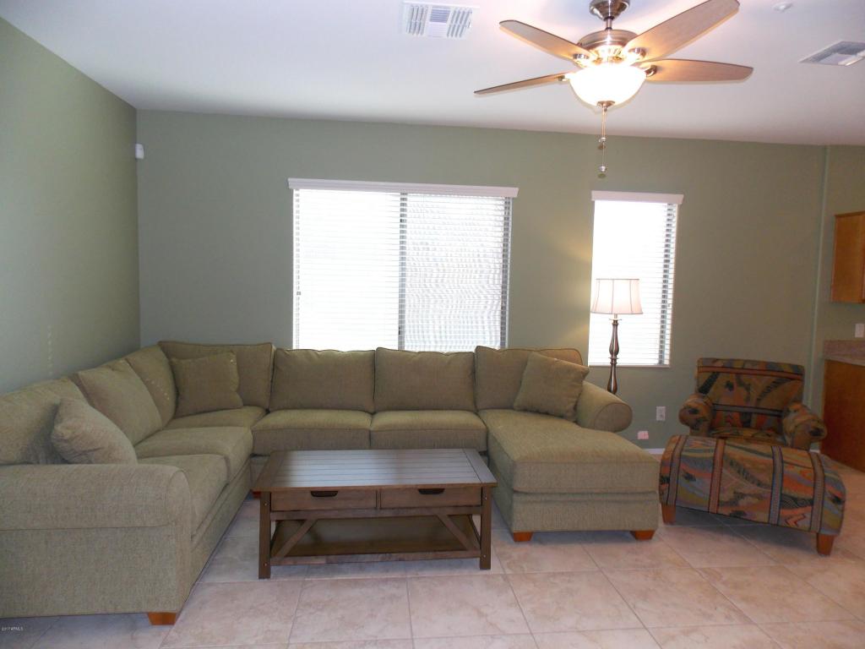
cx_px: 432
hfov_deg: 73.9
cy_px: 324
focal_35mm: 23
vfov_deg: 58.9
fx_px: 575
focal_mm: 4
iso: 125
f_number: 3.1
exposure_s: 1/30
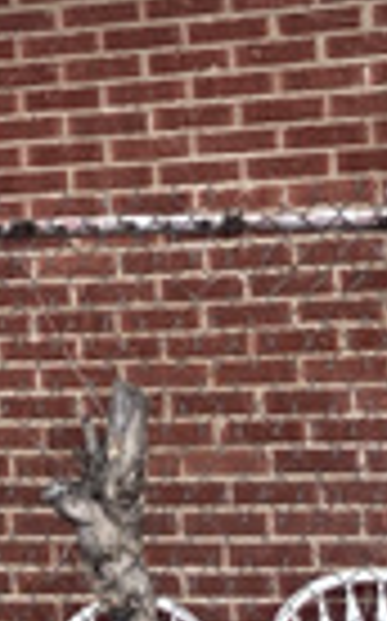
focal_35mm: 138
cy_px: 27
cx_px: -423
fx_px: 2334
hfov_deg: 8.9
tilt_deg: +8.6
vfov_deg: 14.9
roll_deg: +1.9
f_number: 1.8
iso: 20
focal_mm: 3.99
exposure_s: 1/759
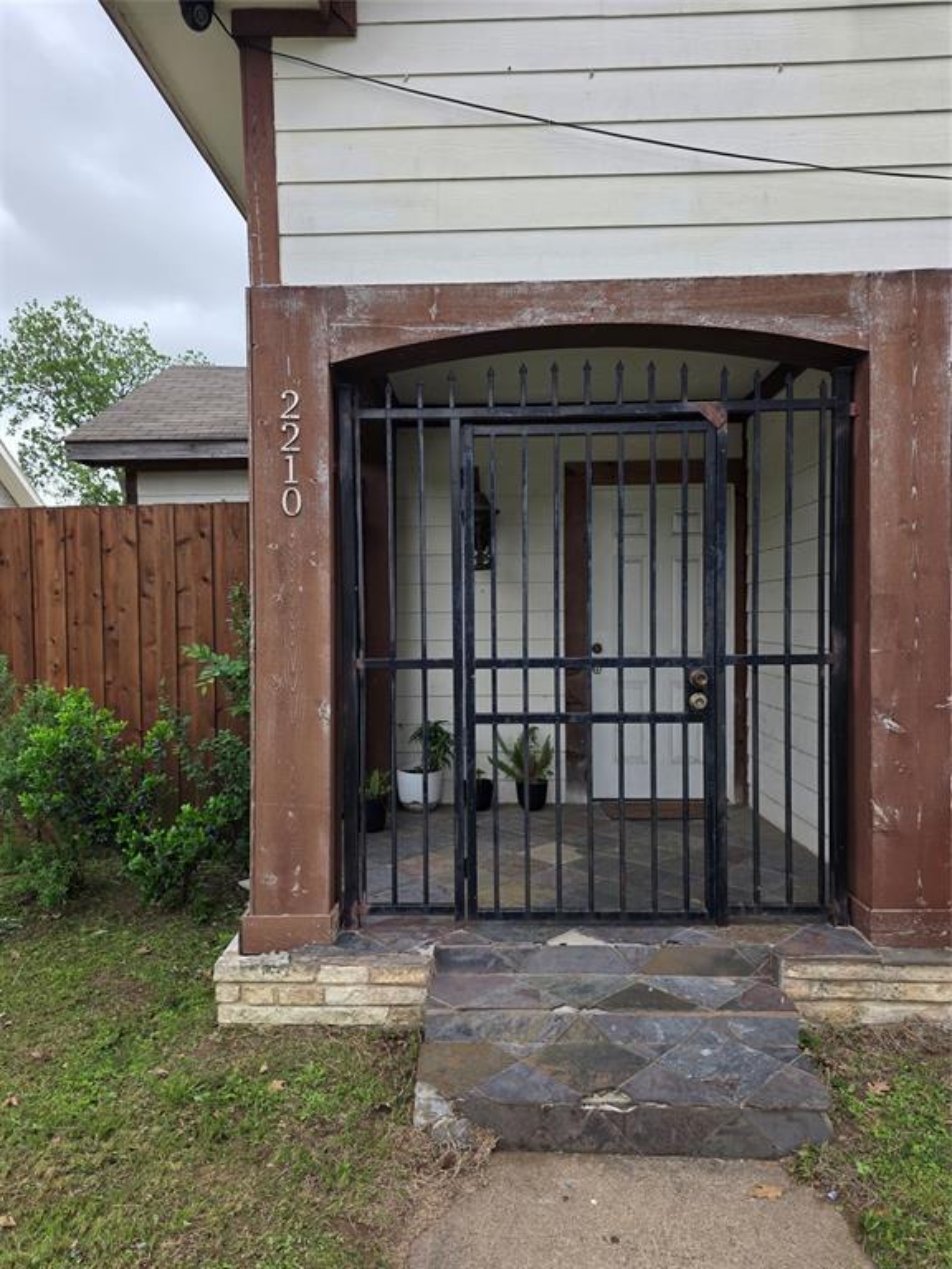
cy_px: 634
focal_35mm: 23
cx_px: 476
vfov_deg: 73.9
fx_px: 843
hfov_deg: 58.9
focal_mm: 6.25
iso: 16
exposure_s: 1/120
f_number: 1.7
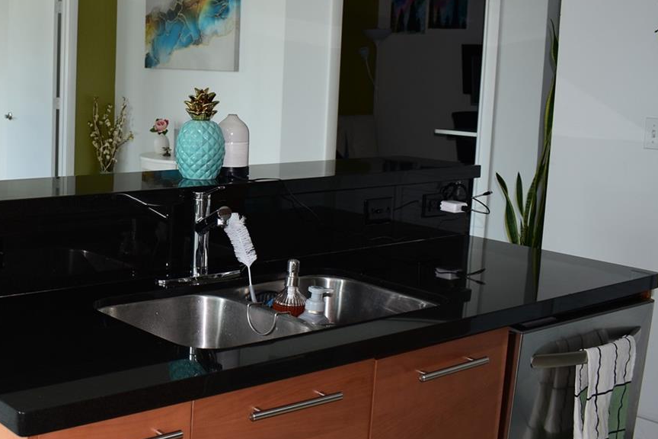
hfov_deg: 37.3
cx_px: 81
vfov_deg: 27.0
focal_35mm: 50
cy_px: 204
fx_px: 914
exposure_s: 1/60
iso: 180
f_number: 4.5
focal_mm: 18
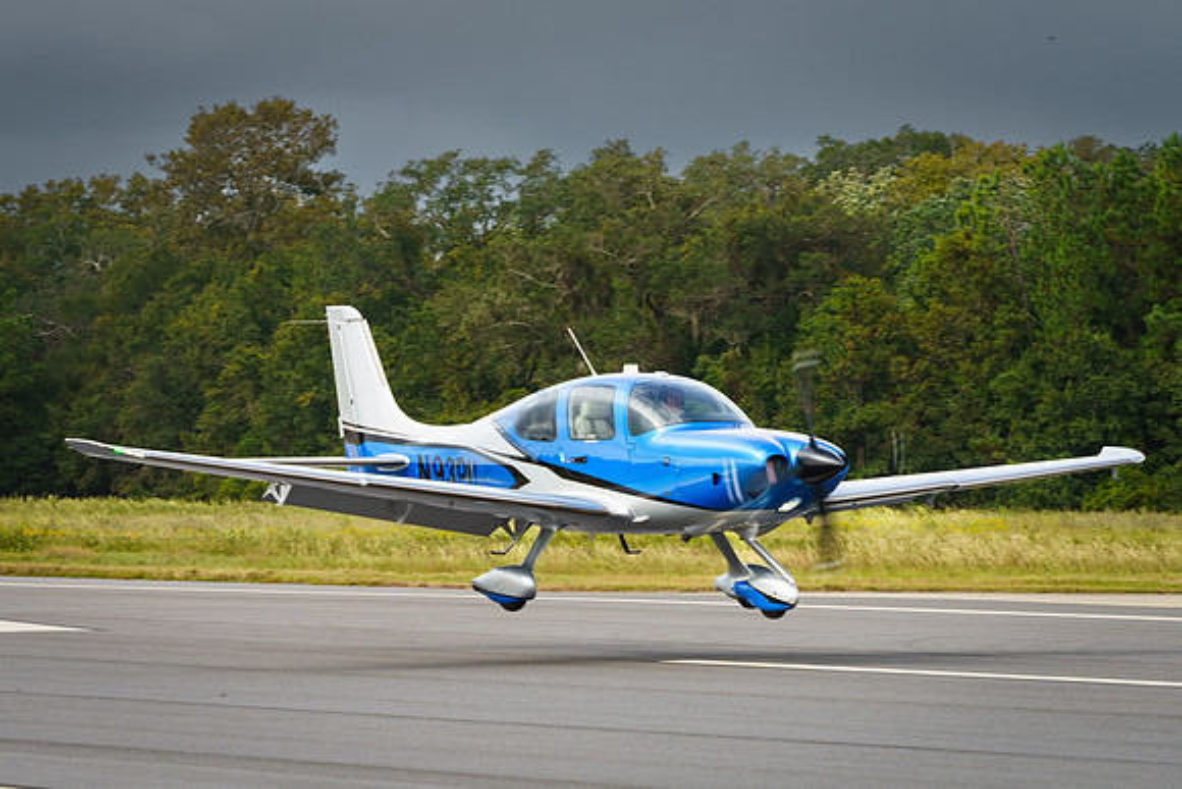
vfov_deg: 6.8
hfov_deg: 10.2
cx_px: 487
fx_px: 6616
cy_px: 463
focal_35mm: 201
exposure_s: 1/320
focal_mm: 136
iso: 160
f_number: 7.1
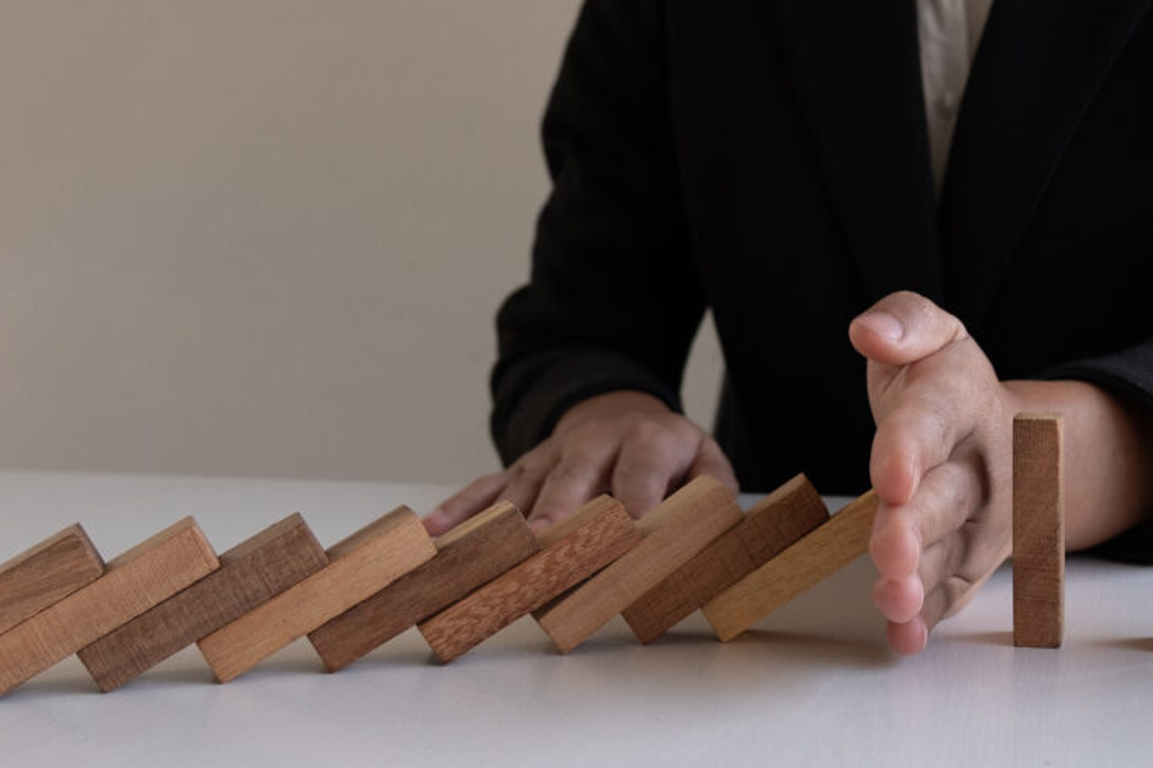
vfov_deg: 26.6
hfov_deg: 39.0
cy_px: 574
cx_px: 802
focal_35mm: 50
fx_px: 1601
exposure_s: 1/80
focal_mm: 15.6
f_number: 4
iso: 200
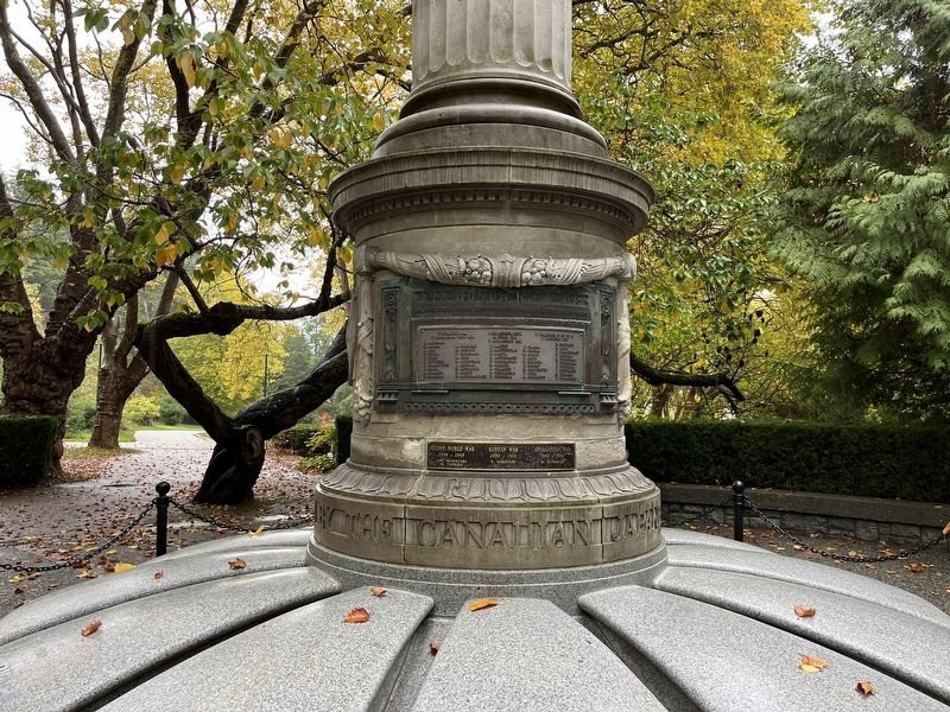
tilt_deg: -1.4
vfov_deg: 53.1
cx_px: 475
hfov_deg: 67.3
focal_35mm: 26
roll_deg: -0.9
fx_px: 714
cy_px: 356
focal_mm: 5.1
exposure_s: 1/121
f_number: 1.6
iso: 100
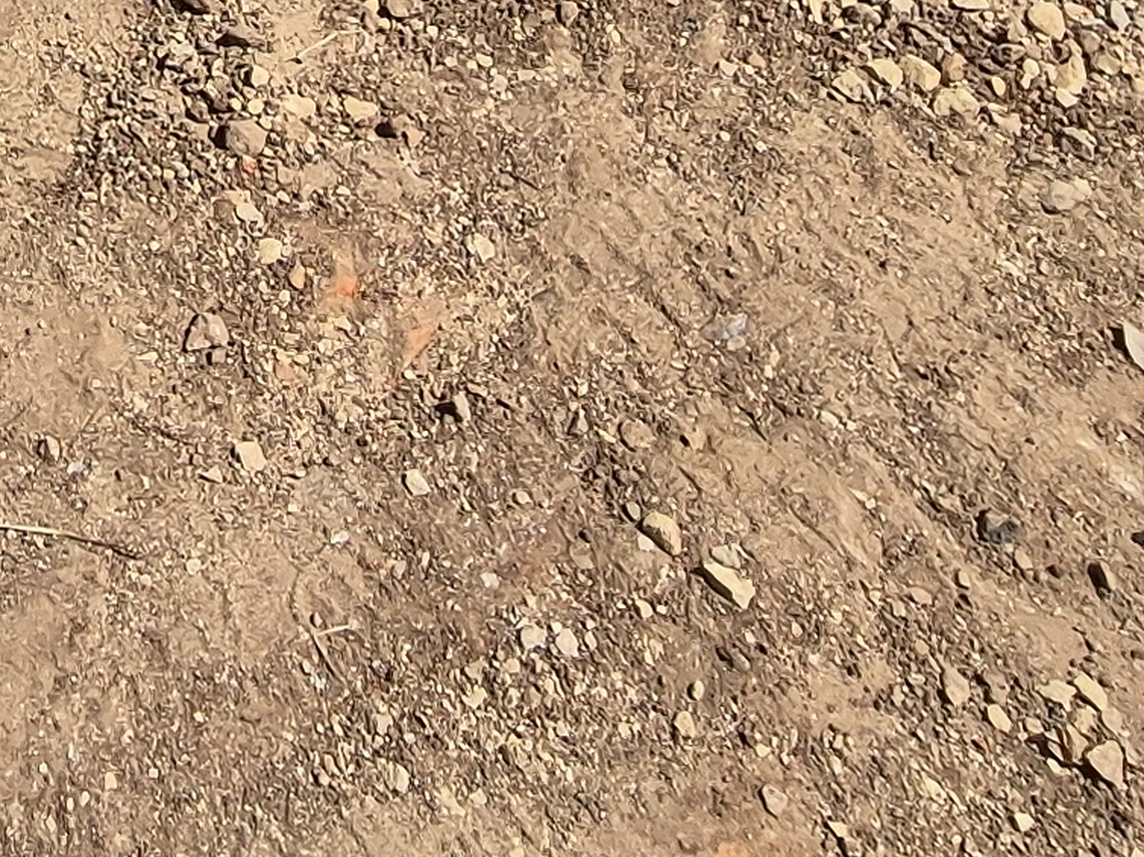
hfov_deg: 25.1
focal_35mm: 69
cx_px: -259
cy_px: -704
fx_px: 2280
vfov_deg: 17.2
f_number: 2.2
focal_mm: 2.2
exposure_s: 1/2952
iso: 50
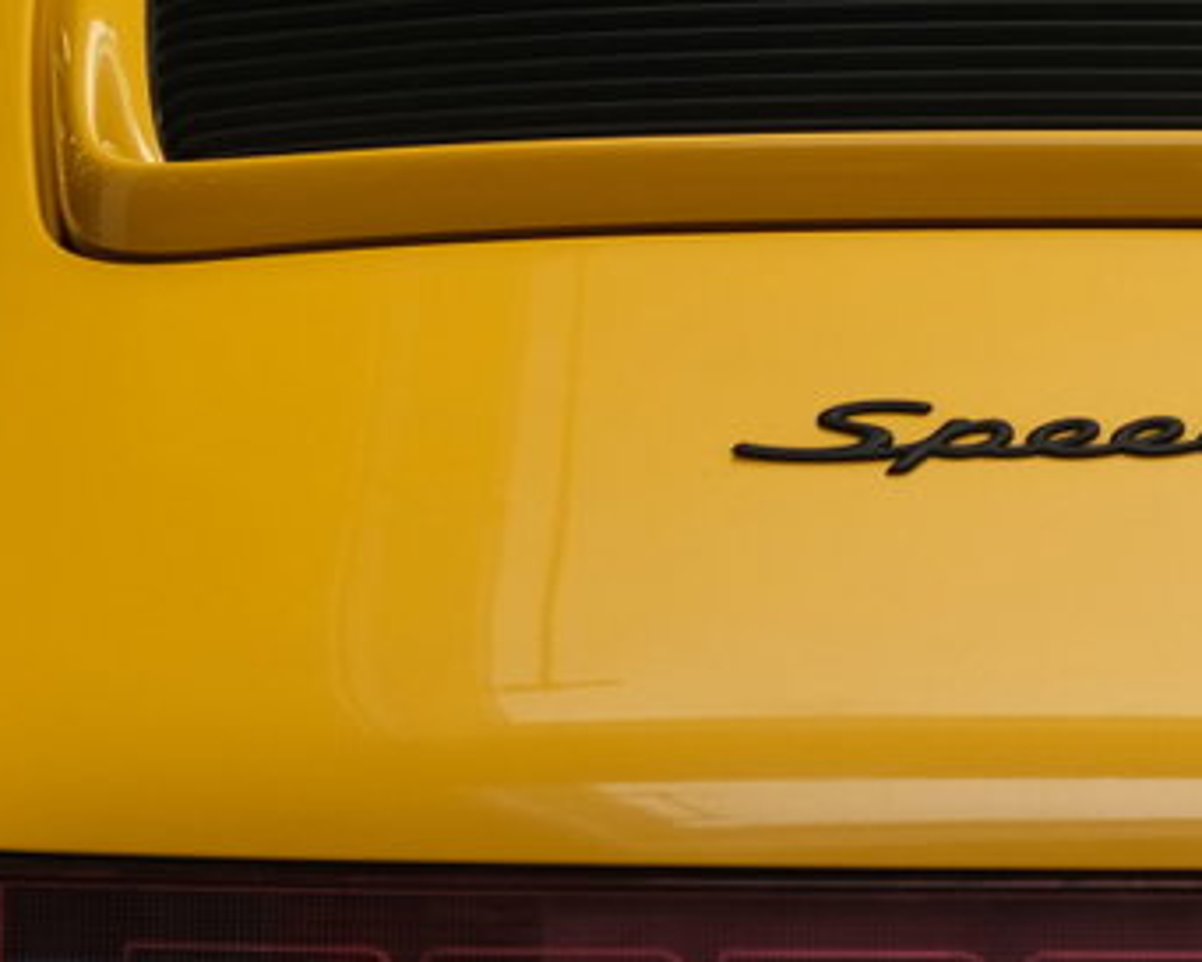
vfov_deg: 6.6
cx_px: 1153
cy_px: 181
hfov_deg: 8.2
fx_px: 8327
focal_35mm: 234
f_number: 4
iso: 640
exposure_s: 1/160
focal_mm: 55
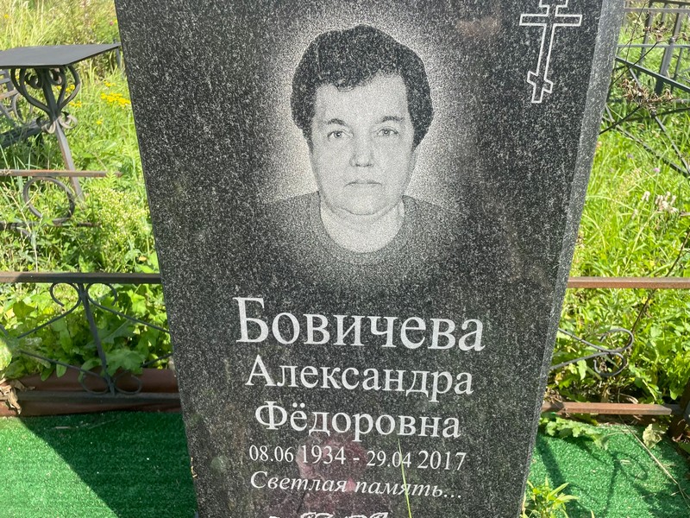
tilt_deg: -24.9
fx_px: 518
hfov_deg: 67.3
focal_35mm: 26
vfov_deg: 53.1
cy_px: 259
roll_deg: +0.9
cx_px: 345
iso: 32
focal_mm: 4.2
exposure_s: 1/2092
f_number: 1.6
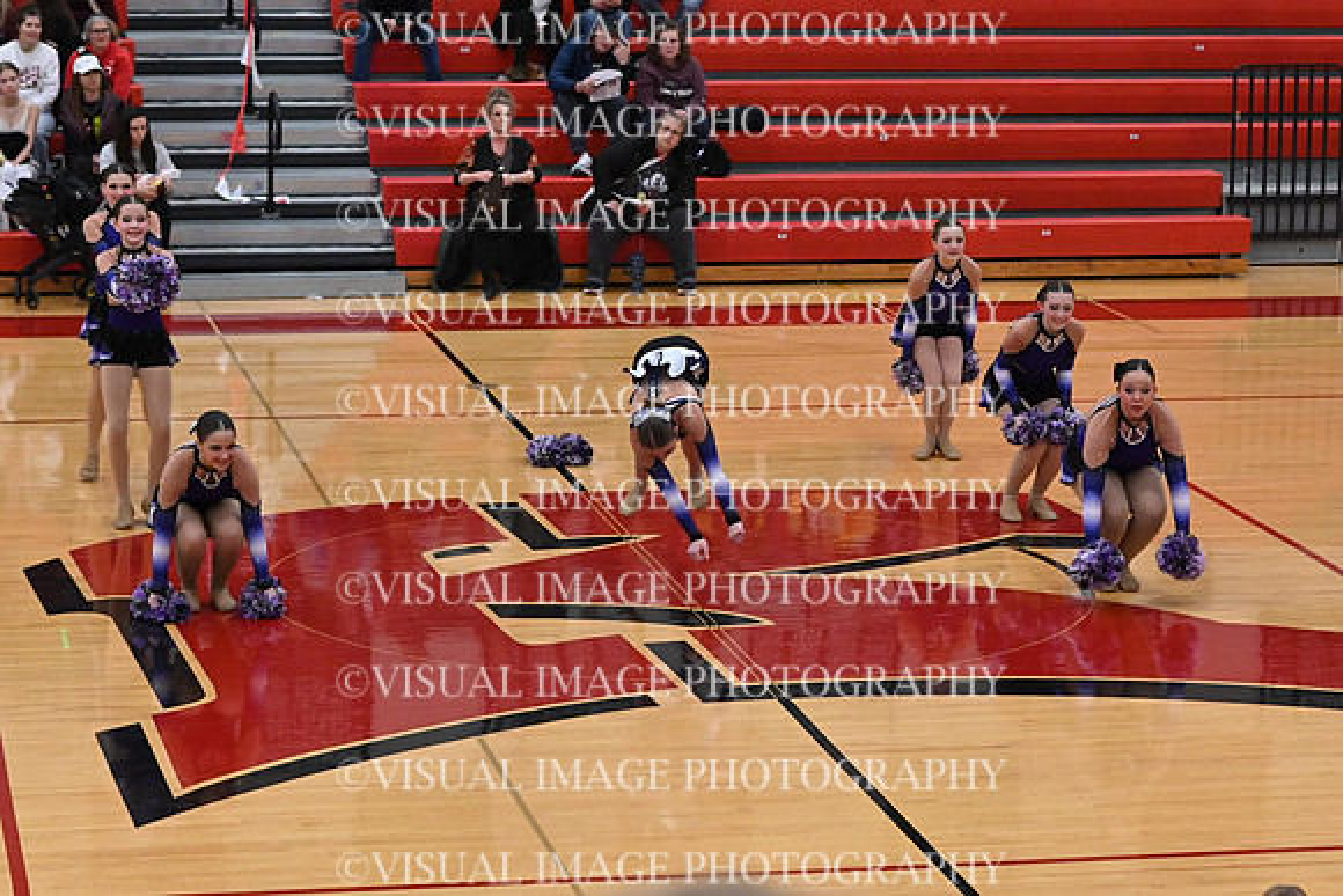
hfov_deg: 19.5
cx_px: 672
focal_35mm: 105
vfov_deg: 13.0
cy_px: 448
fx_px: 3918
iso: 6400
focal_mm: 70
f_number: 4
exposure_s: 1/400
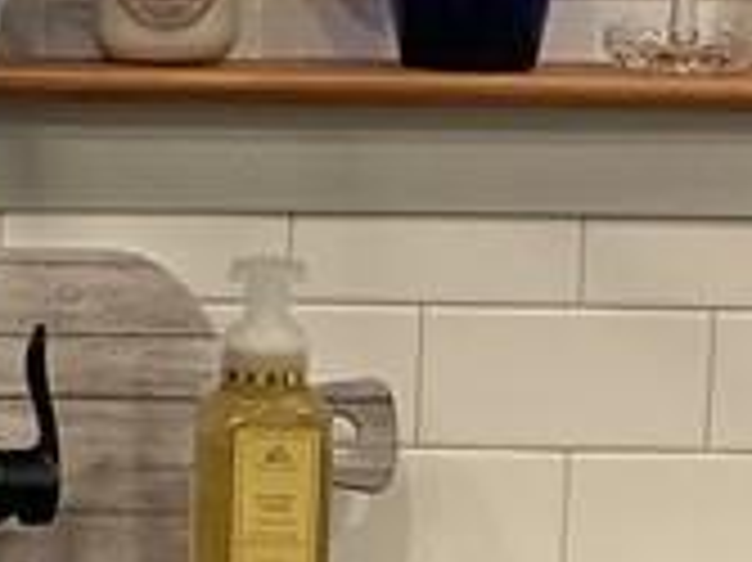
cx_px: -135
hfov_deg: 10.9
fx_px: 3864
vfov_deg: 8.3
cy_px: 355
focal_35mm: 178
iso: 100
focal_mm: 3
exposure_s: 1/60
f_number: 1.8
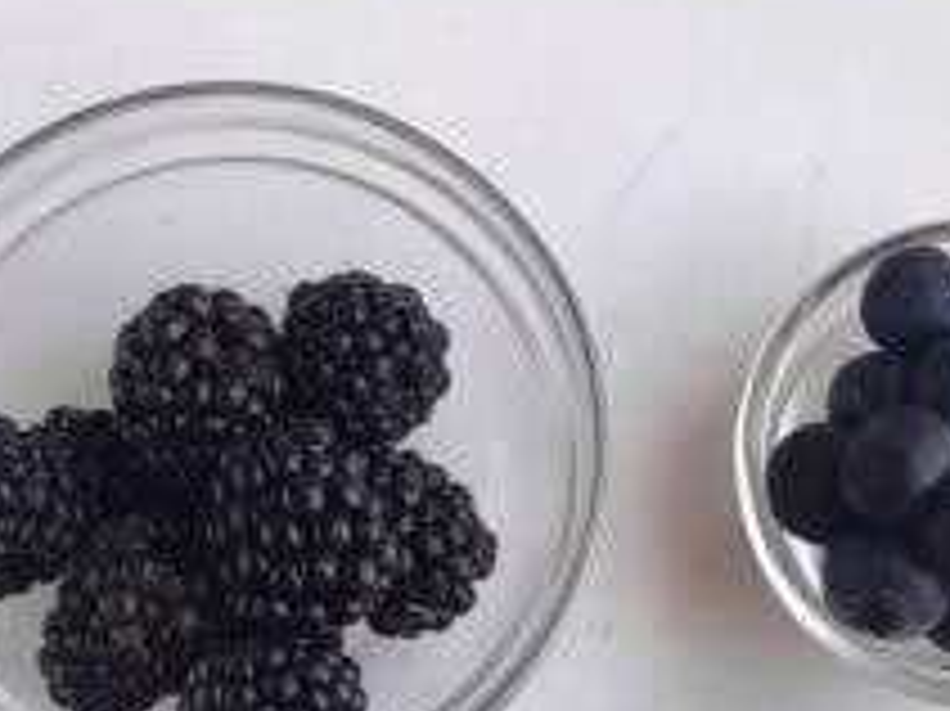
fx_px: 1947
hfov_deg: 27.3
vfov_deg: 19.7
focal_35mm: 71
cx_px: 599
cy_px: 806
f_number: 1.9
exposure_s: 1/100
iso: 92
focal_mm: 5.4
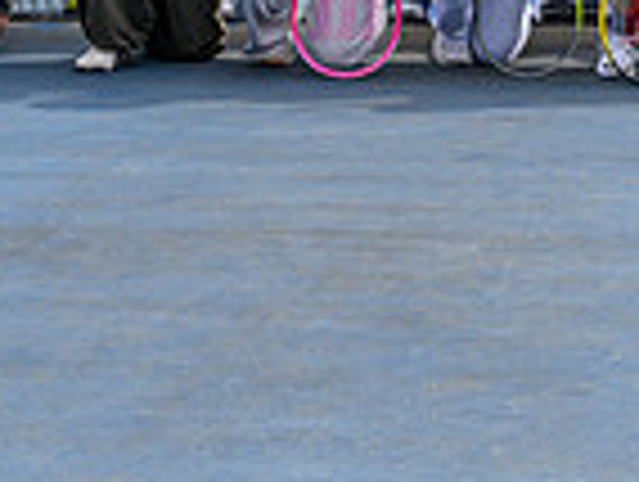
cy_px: -231
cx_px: 687
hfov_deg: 12.9
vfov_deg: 9.6
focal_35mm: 150
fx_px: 2774
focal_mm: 28.5
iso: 64
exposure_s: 1/100
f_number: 8
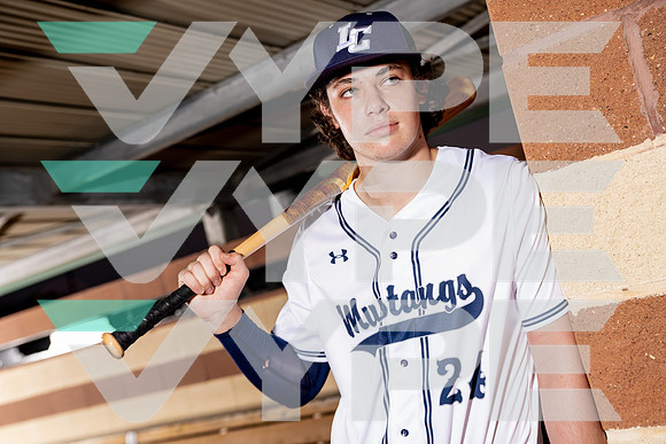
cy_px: 222
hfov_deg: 43.6
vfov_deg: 29.9
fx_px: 833
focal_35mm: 45
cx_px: 333
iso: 400
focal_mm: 45
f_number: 4
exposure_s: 1/250
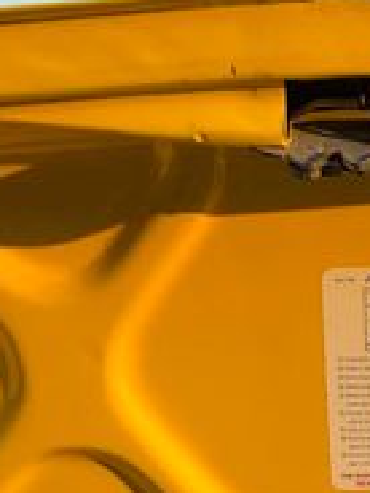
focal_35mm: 101
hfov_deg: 14.4
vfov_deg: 18.4
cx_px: 365
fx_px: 1439
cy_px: 592
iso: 25
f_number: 1.8
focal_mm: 3
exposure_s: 1/635
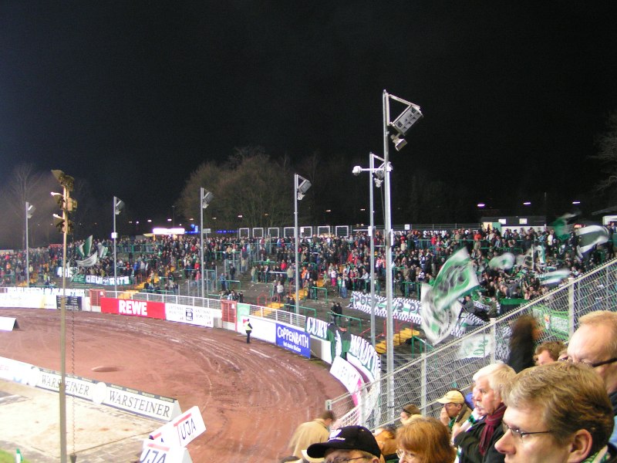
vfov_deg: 37.7
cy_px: 232
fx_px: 677
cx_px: 308
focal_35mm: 38
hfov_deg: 49.0
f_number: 2.8
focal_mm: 5.8
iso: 200
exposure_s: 1/6
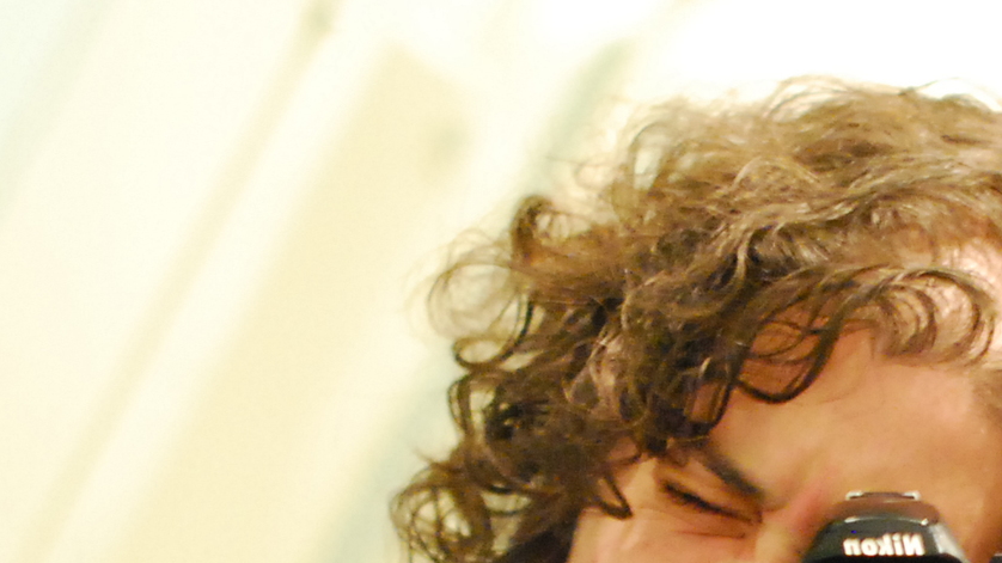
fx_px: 6243
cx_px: 954
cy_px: 795
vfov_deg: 5.1
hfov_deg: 9.1
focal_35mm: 235
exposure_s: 1/25
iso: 1600
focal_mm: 50
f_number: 2.5
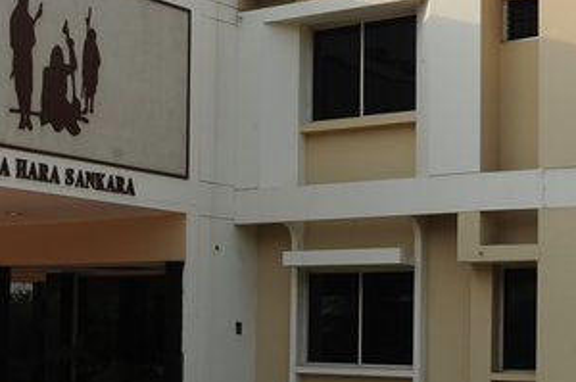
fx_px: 1310
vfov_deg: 16.5
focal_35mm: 82
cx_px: -127
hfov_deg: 22.7
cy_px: 297
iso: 200
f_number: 13
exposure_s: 1/125
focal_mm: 24
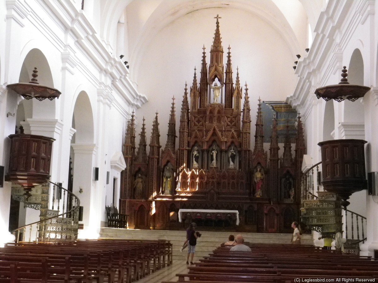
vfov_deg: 24.8
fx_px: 644
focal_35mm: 59
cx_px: 189
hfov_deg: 32.7
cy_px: 142
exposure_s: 1/60
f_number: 4.5
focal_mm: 10.4
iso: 800
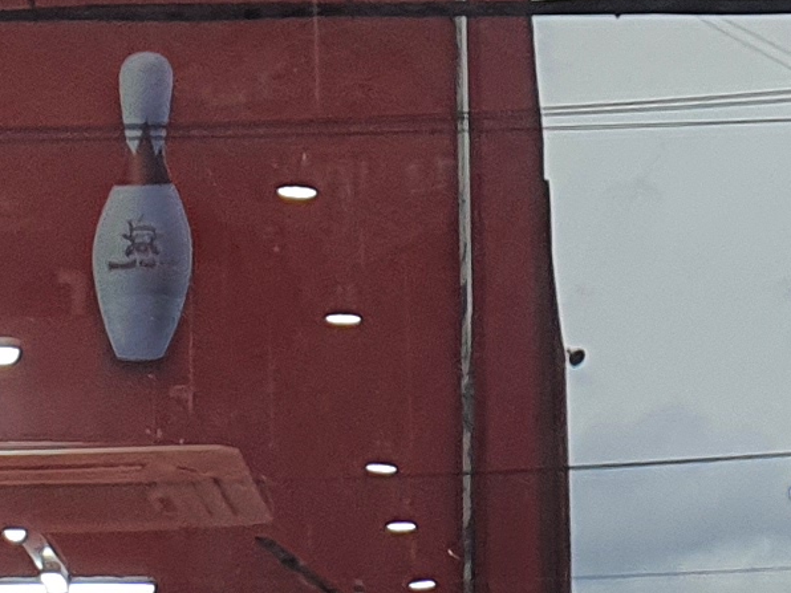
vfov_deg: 8.0
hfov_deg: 11.2
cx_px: 358
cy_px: -659
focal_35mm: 176
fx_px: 4022
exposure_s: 1/303
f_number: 2.4
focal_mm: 4.3
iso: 50
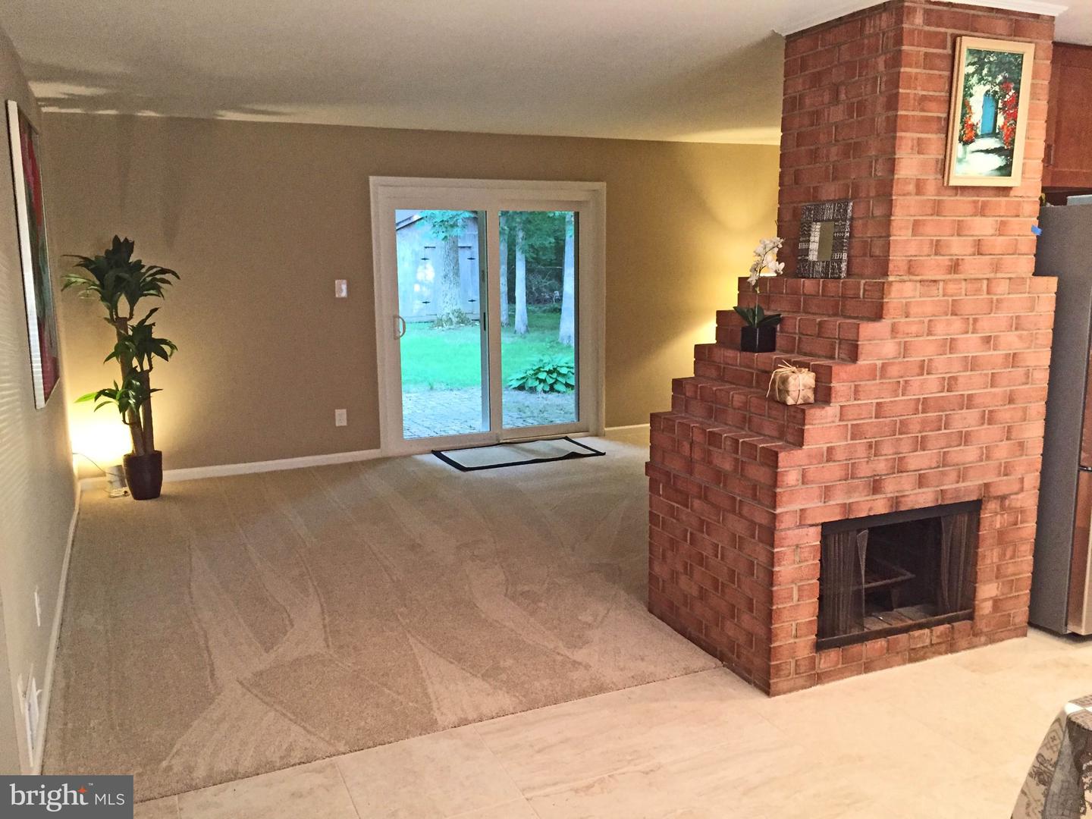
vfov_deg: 48.2
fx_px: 915
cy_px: 410
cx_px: 546
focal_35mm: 29
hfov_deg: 61.7
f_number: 2.2
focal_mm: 4.15
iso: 250
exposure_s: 1/30
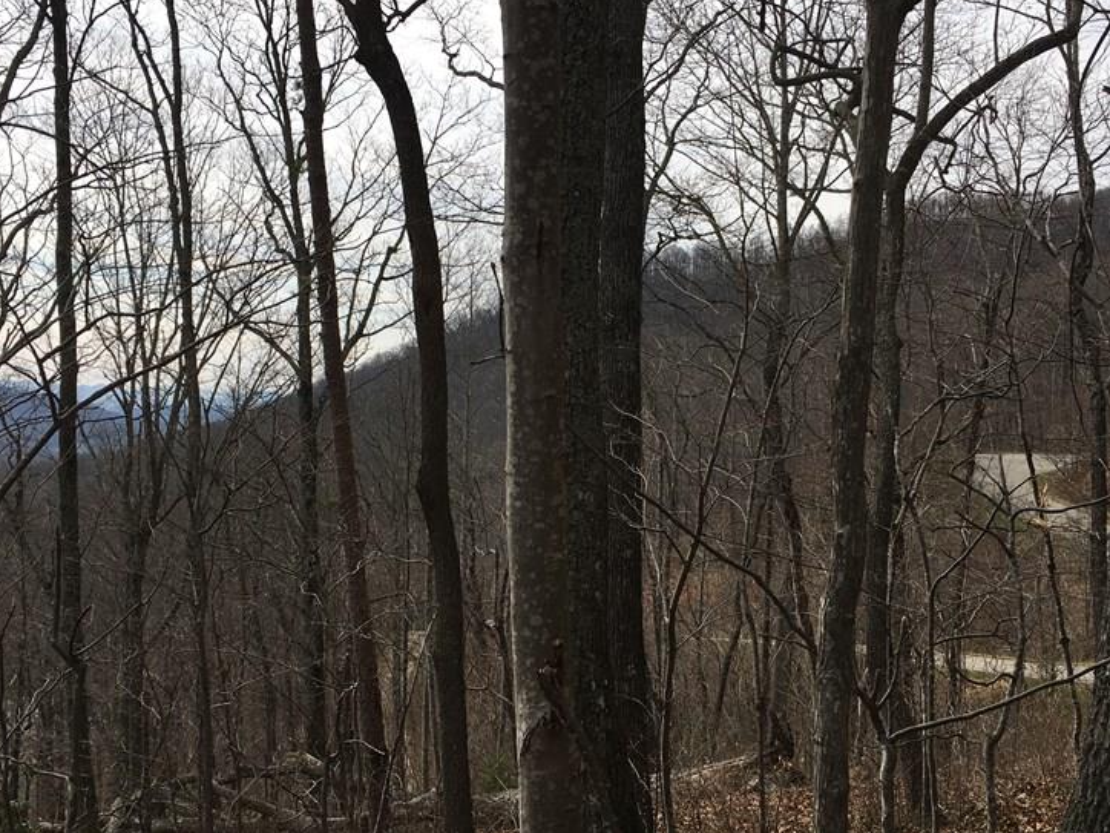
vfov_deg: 35.1
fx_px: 1315
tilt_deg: -2.7
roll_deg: -2.7
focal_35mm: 41
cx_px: 557
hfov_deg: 45.8
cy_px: 483
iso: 25
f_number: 2.2
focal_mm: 4.15
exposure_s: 1/1068
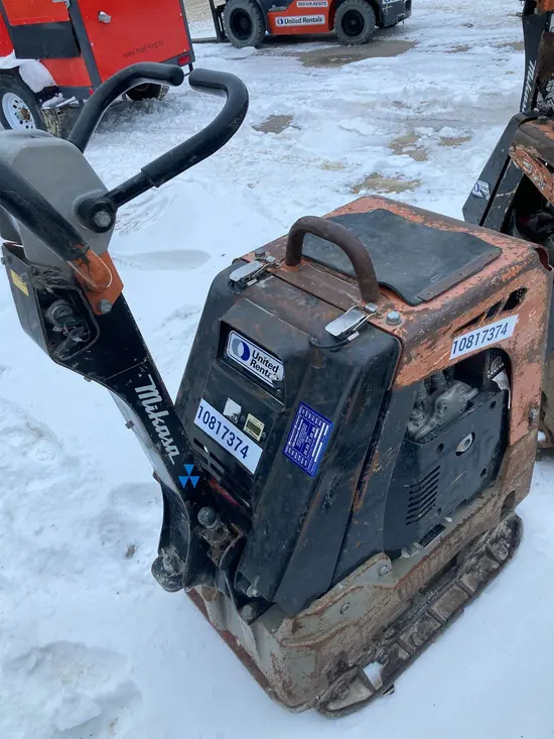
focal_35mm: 28
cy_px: 370
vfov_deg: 63.4
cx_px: 277
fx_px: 597
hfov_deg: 49.8
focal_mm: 3.99
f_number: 1.8
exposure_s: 1/66
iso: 80
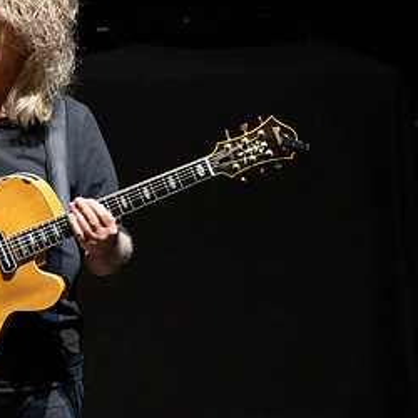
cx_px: -47
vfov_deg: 2.3
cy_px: 170
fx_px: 10533
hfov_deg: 2.3
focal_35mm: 771
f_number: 5.6
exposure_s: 1/250
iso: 3200
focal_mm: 391
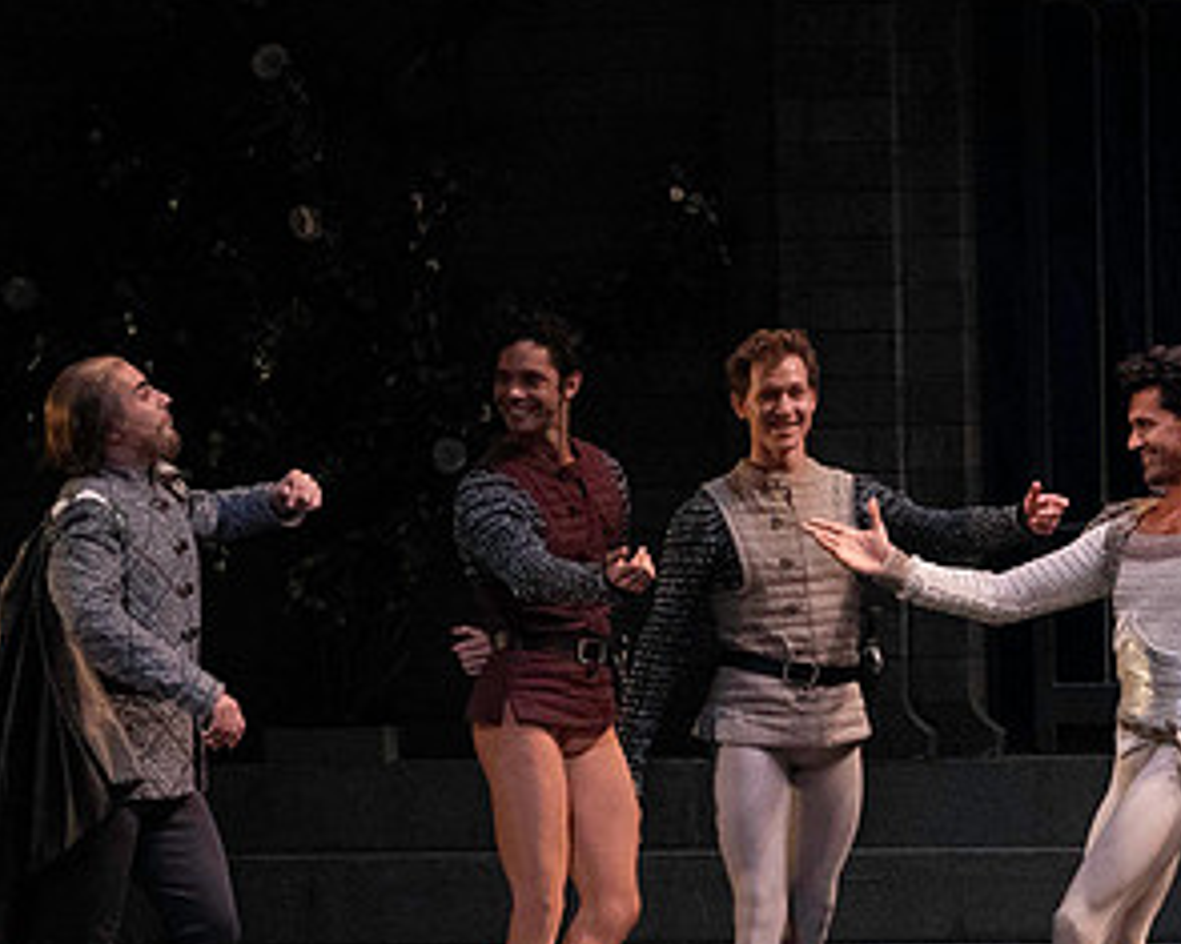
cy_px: 593
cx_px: 771
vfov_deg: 4.2
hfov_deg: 5.2
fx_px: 12963
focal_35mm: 371
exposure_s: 1/400
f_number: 13
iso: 16000
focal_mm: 200
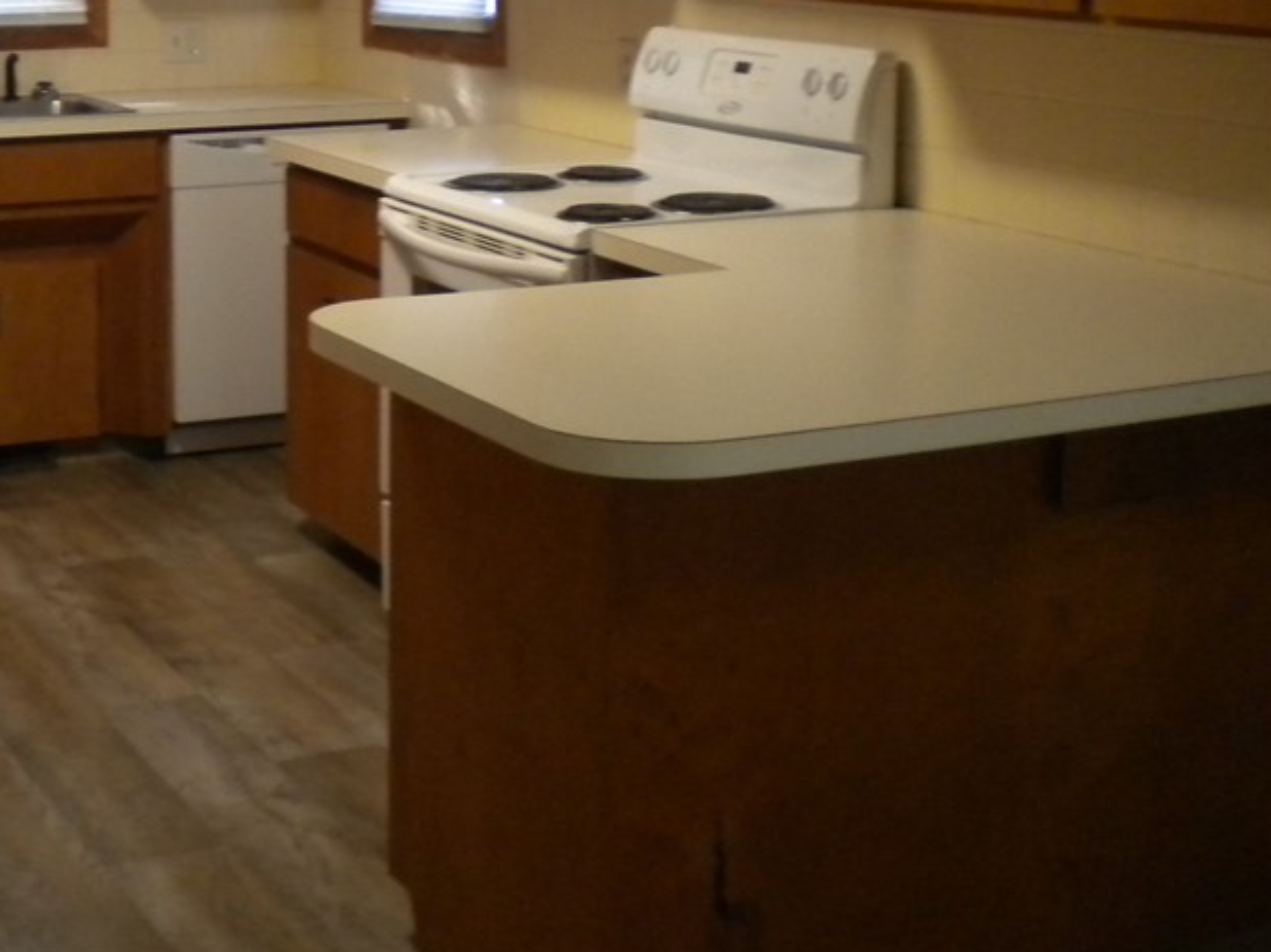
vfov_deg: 24.7
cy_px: 171
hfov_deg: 32.2
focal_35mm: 58
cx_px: 220
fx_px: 2129
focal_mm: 6.3
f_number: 3.1
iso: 400
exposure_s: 1/64.5
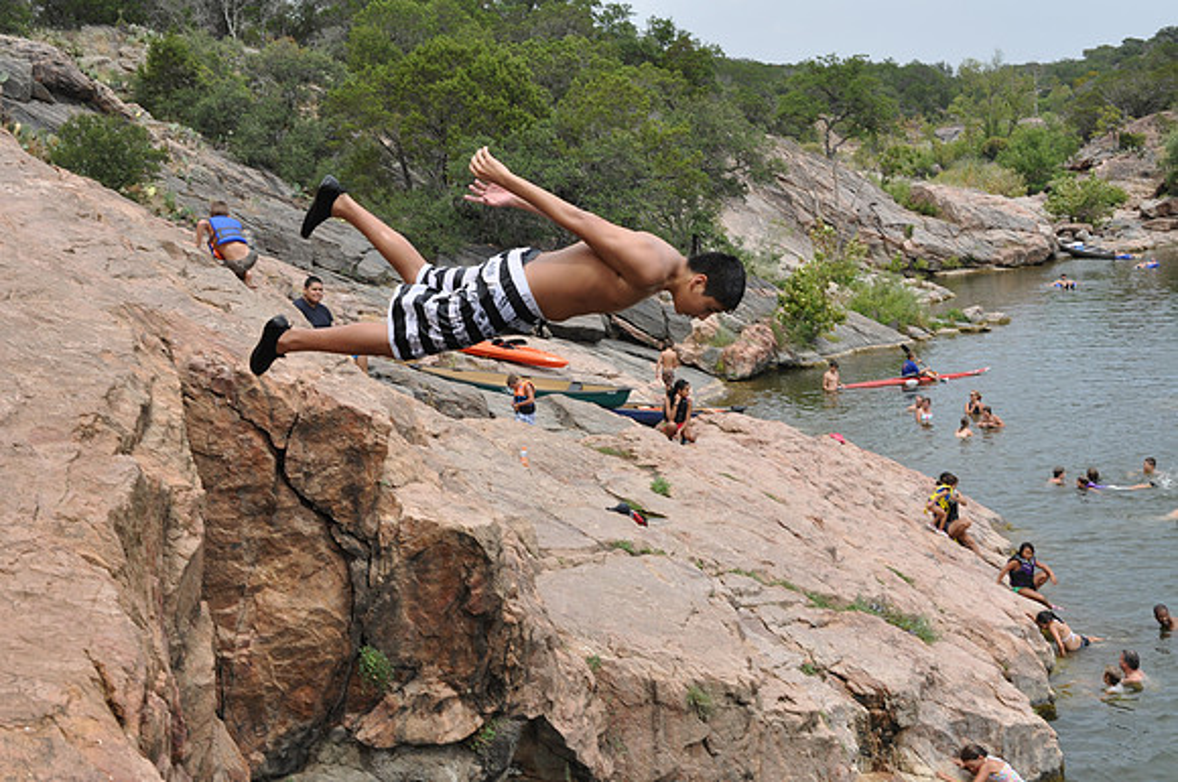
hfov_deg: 37.9
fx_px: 1716
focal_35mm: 52
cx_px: 589
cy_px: 391
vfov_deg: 25.7
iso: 200
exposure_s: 1/400
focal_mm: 35
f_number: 8
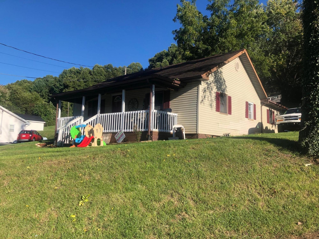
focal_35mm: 28
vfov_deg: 49.7
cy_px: 120
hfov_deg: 63.4
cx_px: 160
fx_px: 258
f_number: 1.8
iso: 20
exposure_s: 1/1333
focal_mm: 3.99
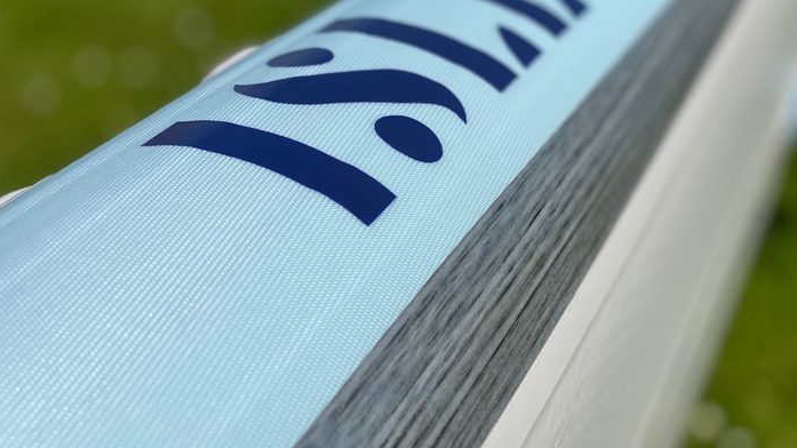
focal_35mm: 65
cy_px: 141
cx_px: 445
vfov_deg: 18.5
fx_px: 1374
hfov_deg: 32.3
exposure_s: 1/3690
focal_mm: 6
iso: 25
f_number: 2
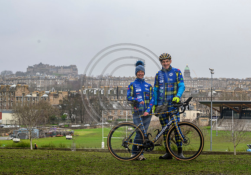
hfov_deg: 21.8
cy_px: 98
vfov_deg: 15.3
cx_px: 147
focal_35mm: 92
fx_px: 650
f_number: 7.1
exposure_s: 1/160
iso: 500
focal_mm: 79
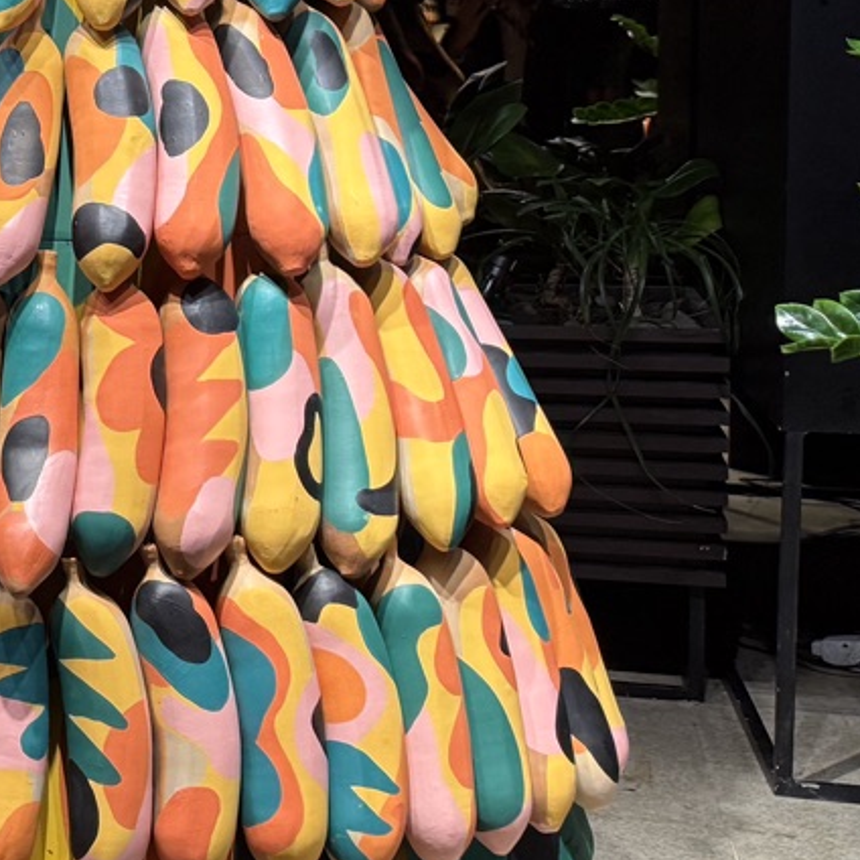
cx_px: -718
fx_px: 2249
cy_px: 256
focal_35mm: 80
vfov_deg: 21.5
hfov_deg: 17.4
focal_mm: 6.76
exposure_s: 1/115
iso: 160
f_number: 1.78
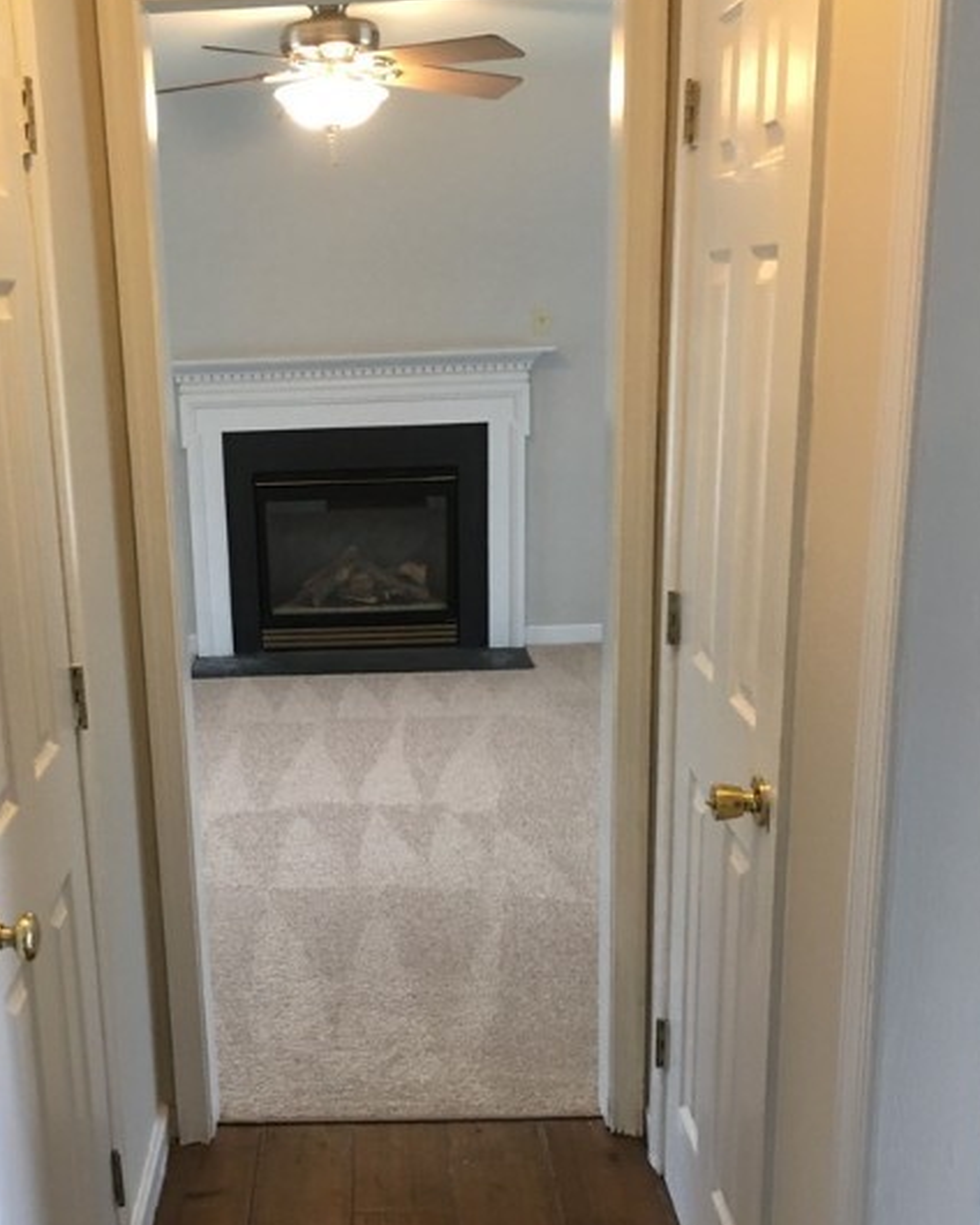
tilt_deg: -12.8
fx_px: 1486
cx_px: 331
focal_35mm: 41
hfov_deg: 36.1
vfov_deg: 44.6
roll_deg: +2.2
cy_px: 707
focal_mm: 4.15
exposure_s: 1/15
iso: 50
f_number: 2.2
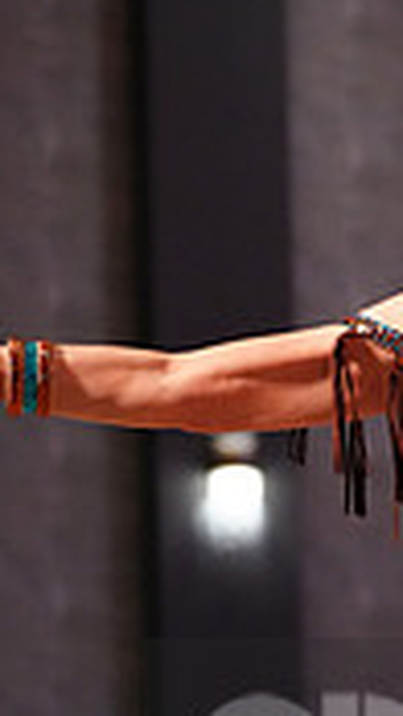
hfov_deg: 4.9
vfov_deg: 8.8
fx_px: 4631
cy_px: 778
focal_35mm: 244
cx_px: 713
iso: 5000
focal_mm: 70
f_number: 2.8
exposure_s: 1/400
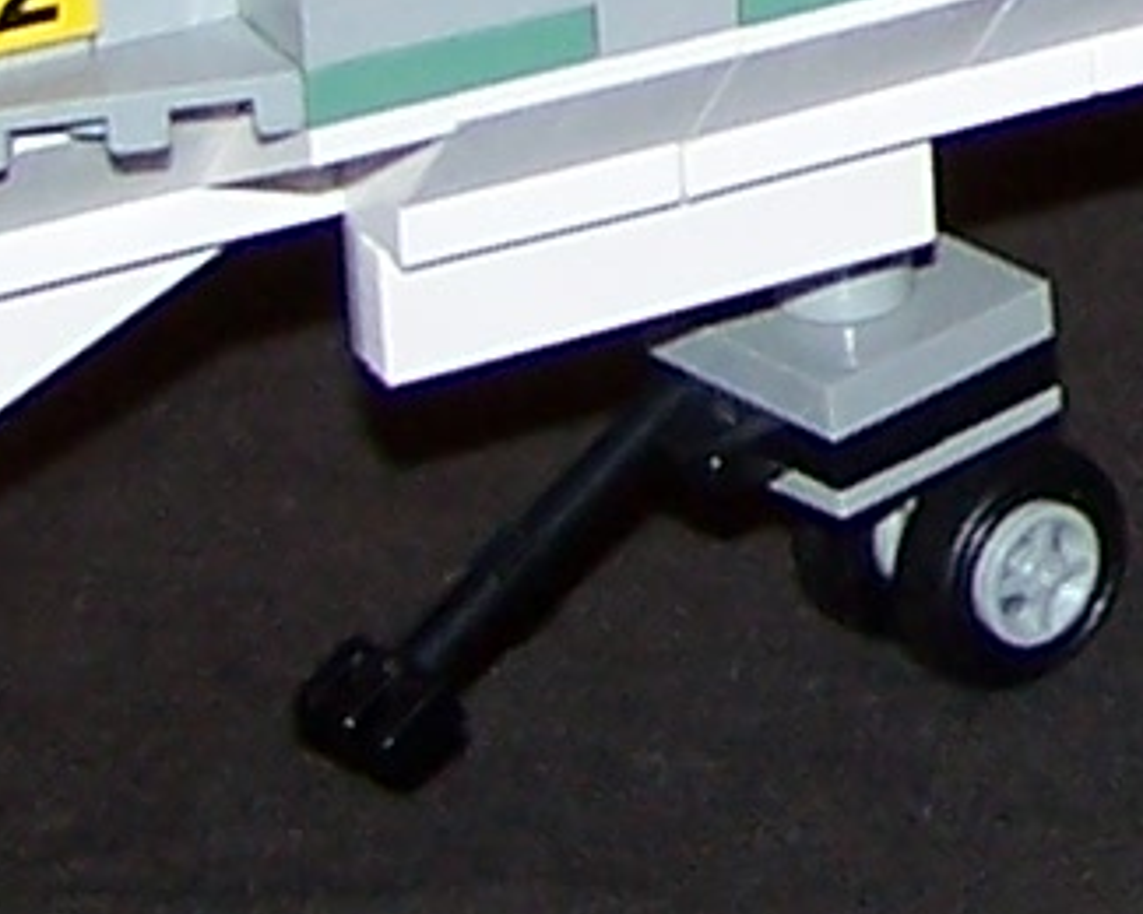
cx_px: 2476
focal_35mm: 309
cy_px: -640
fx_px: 10453
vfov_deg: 5.0
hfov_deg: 6.1
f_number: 2.8
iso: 80
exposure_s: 1/60
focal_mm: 6.7
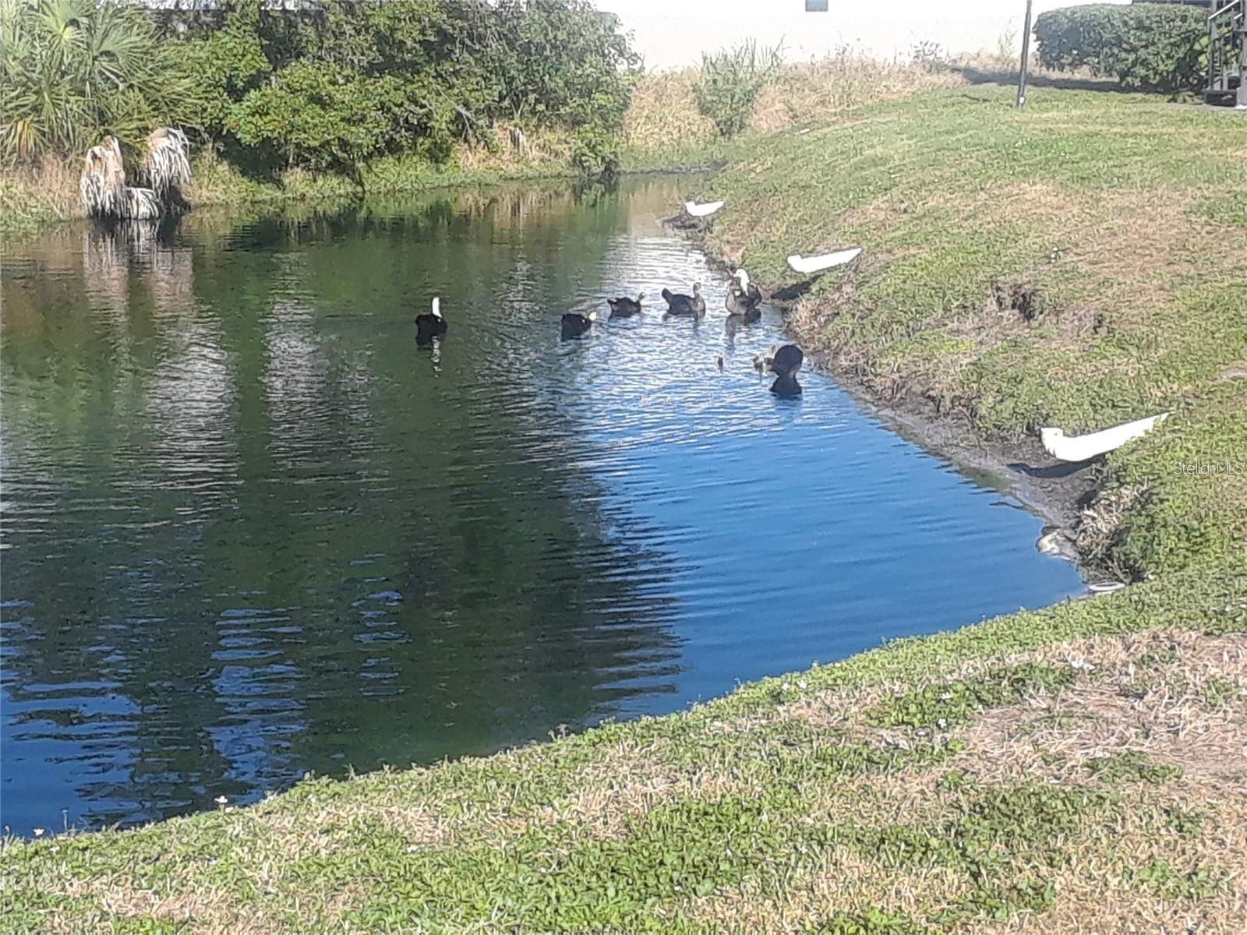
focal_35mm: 30
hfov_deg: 60.0
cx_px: 624
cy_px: 468
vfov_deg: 46.8
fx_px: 1081
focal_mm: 2.47
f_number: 1.9
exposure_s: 1/847
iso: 40
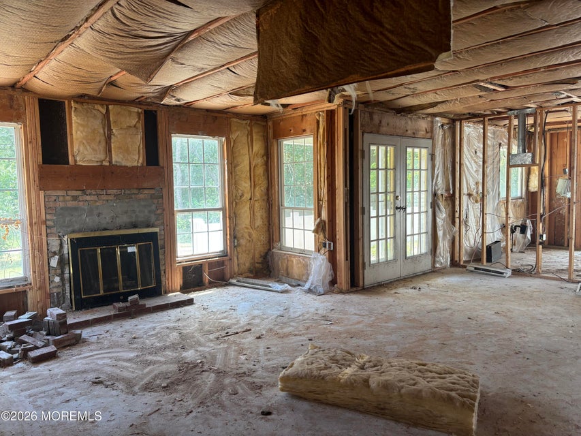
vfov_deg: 53.1
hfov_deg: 67.3
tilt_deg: -5.8
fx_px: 436
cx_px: 290
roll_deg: +1.2
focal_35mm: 26
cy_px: 218
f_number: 1.6
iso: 80
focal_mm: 5.96
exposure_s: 1/121
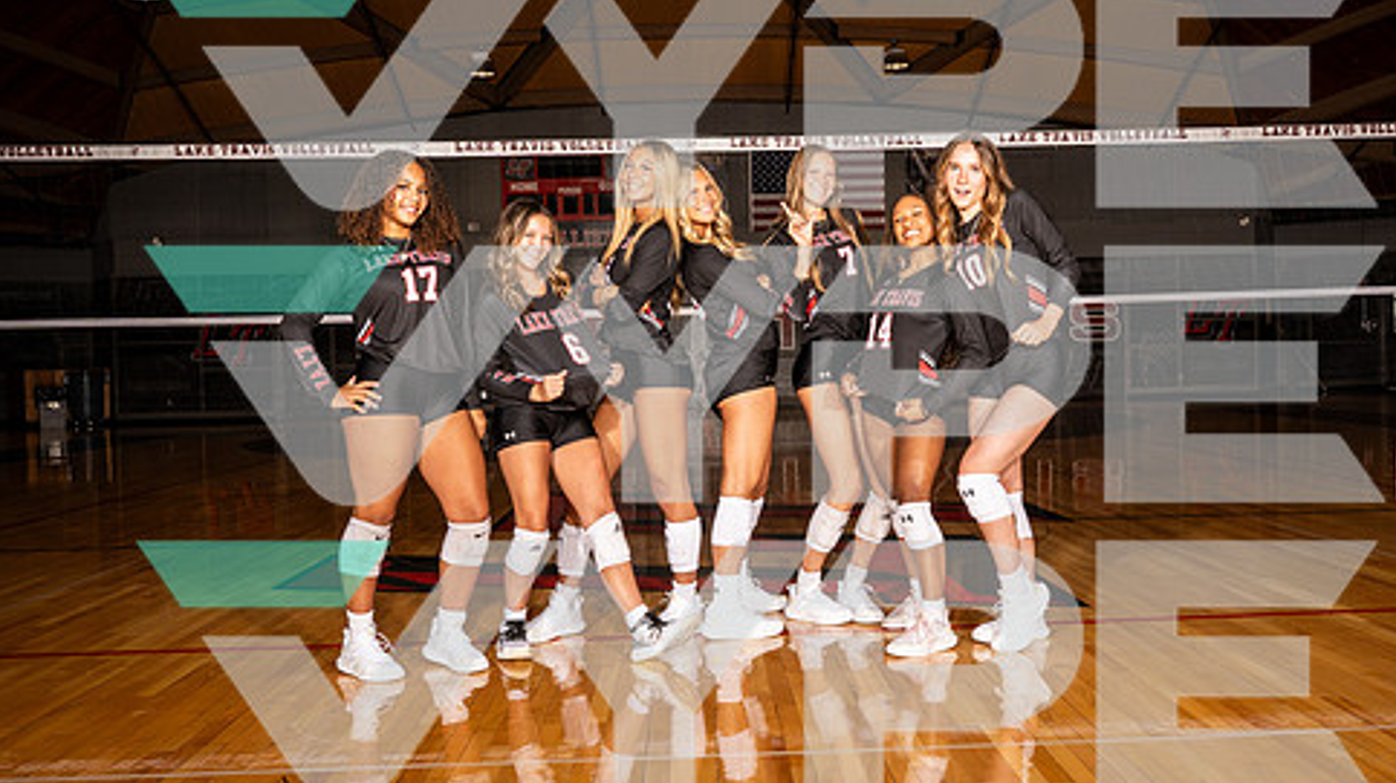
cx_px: 763
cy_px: 376
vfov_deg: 30.4
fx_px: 1443
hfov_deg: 51.6
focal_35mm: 39
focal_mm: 31
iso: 250
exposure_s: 1/250
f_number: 11
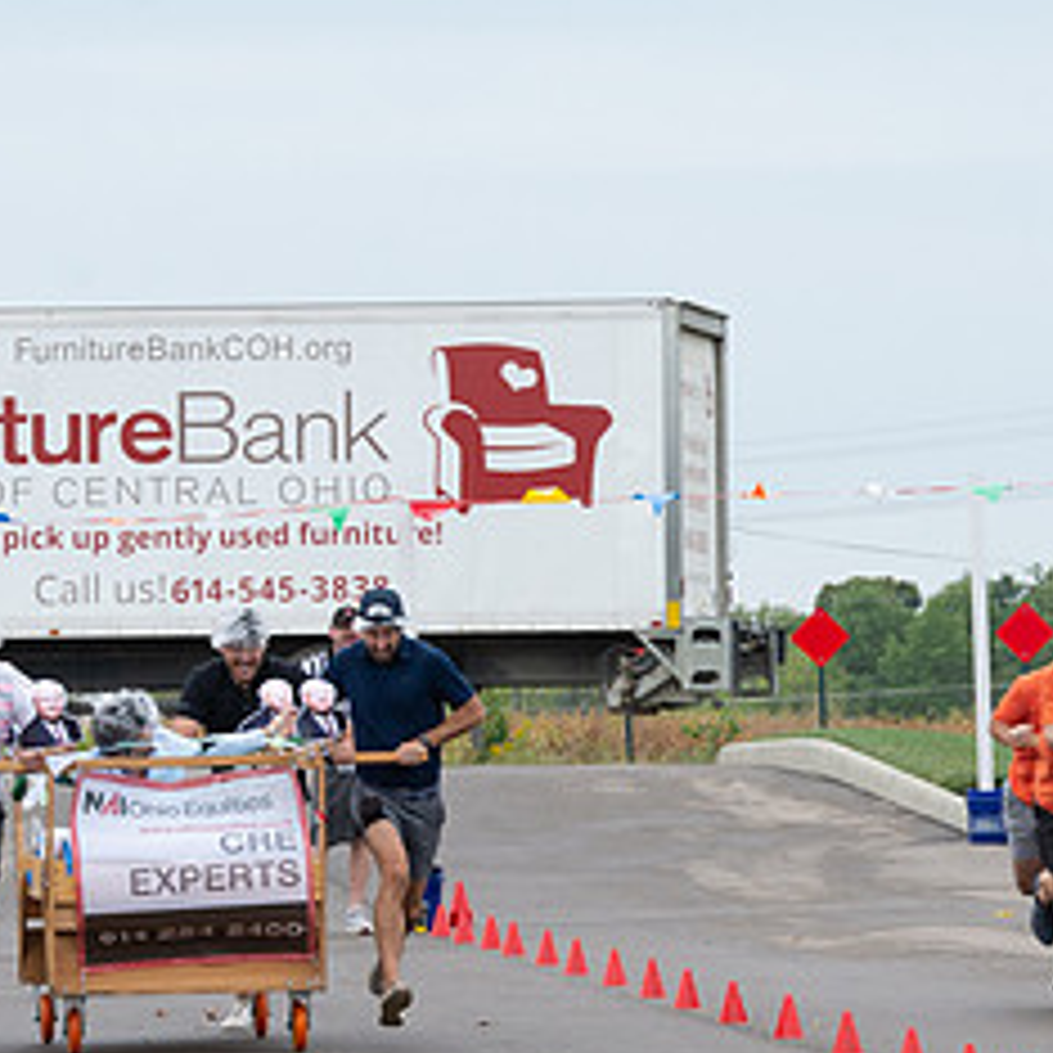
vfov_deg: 4.5
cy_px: 670
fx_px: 13422
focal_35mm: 390
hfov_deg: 4.5
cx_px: 1162
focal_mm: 135
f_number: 10
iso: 640
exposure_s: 1/250
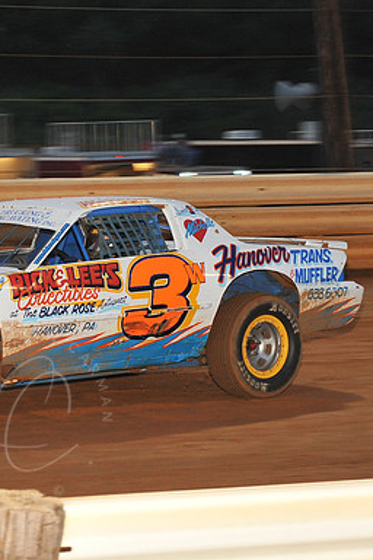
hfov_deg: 11.2
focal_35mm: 121
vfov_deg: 16.9
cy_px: 279
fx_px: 1880
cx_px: 23
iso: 1000
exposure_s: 1/320
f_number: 7.1
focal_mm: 80
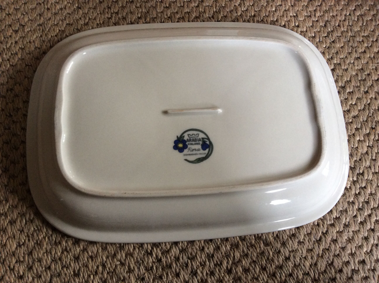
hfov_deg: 56.9
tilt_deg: -74.1
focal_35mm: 32
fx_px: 350
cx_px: 190
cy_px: 142
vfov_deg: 44.1
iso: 80
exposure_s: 1/25
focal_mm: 3.3
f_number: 2.4
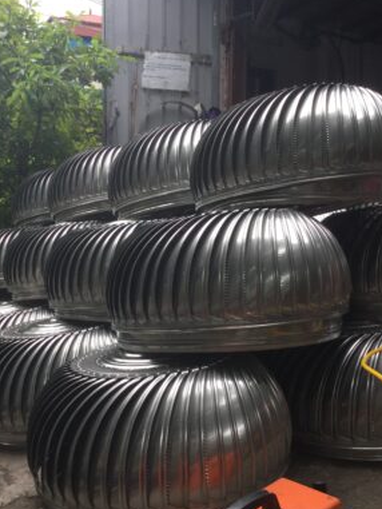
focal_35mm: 38
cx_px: 159
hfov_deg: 37.6
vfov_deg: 48.9
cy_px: 273
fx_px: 559
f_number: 2.4
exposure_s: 1/250
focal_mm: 3.3
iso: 25
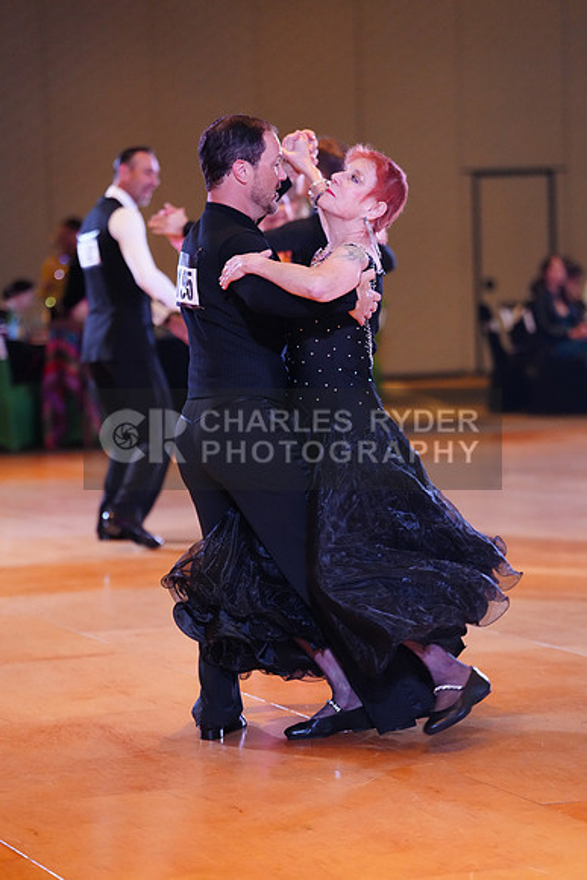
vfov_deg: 17.1
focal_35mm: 120
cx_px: 294
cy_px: 440
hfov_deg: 11.4
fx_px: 2933
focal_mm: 120
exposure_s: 1/400
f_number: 2.8
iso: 5000
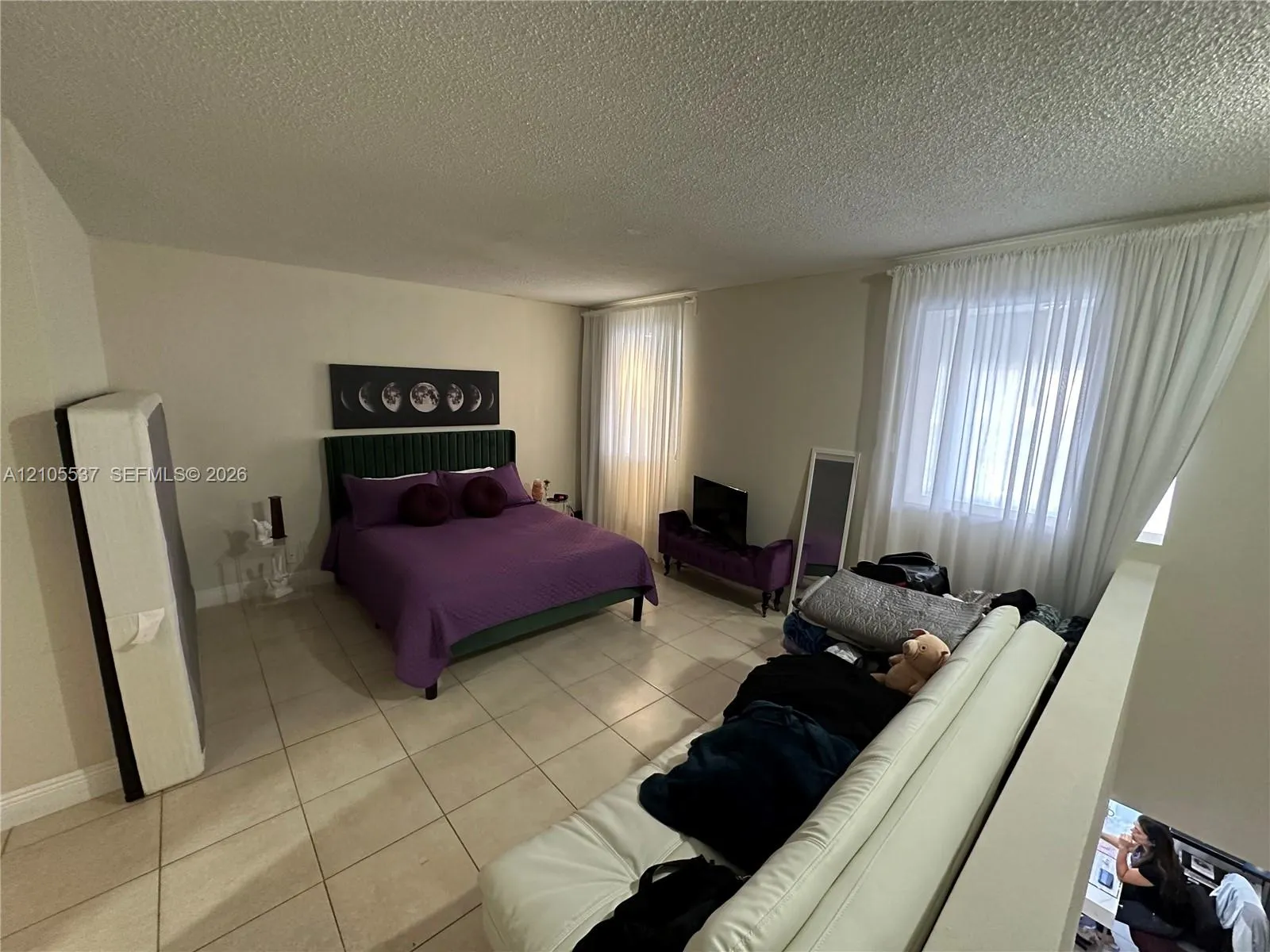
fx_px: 514
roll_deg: -2.0
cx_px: 635
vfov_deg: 85.7
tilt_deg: -9.7
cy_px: 476
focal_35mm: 14
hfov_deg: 102.1
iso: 500
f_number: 2.2
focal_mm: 2.22
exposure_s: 1/60
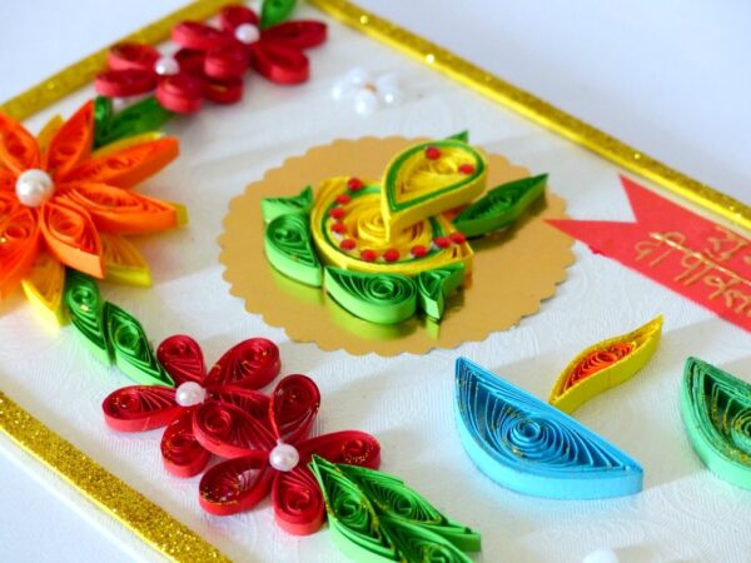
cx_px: 376
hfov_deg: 24.1
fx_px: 1757
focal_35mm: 81
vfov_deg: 18.2
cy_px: 282
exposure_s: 1/60
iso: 400
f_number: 2.8
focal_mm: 14.5
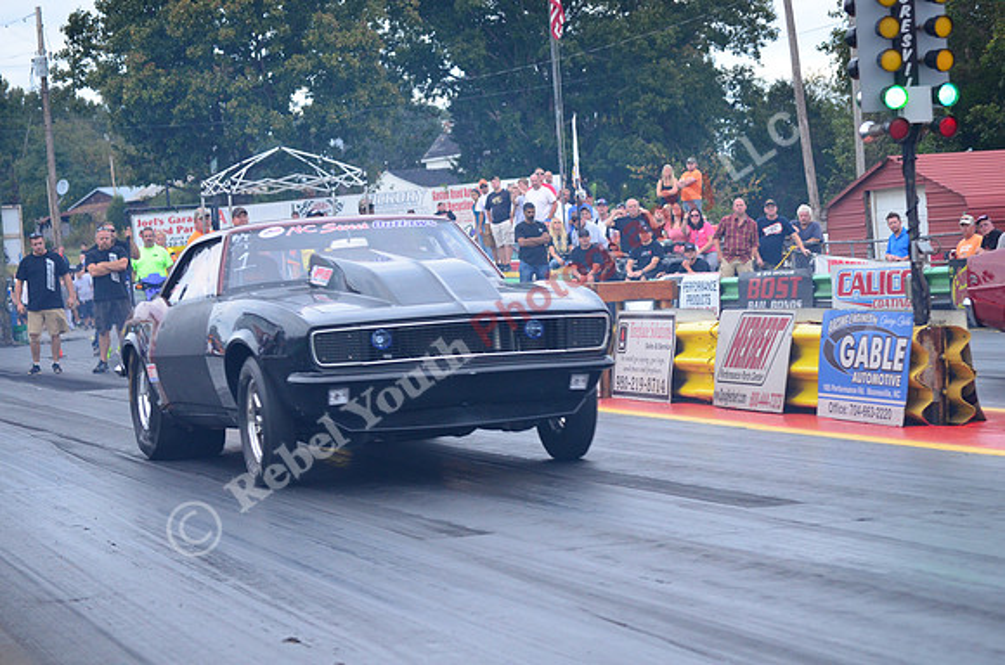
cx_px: 502
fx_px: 2925
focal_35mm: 105
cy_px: 332
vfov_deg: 13.0
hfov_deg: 19.5
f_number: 5
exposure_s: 1/400
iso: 1000
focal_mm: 70
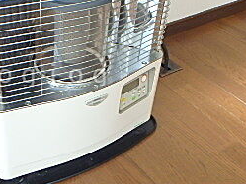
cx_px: 43
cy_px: 74
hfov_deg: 34.3
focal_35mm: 54
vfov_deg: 27.0
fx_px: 384
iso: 200
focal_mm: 3.7
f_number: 3.5
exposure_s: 1/40
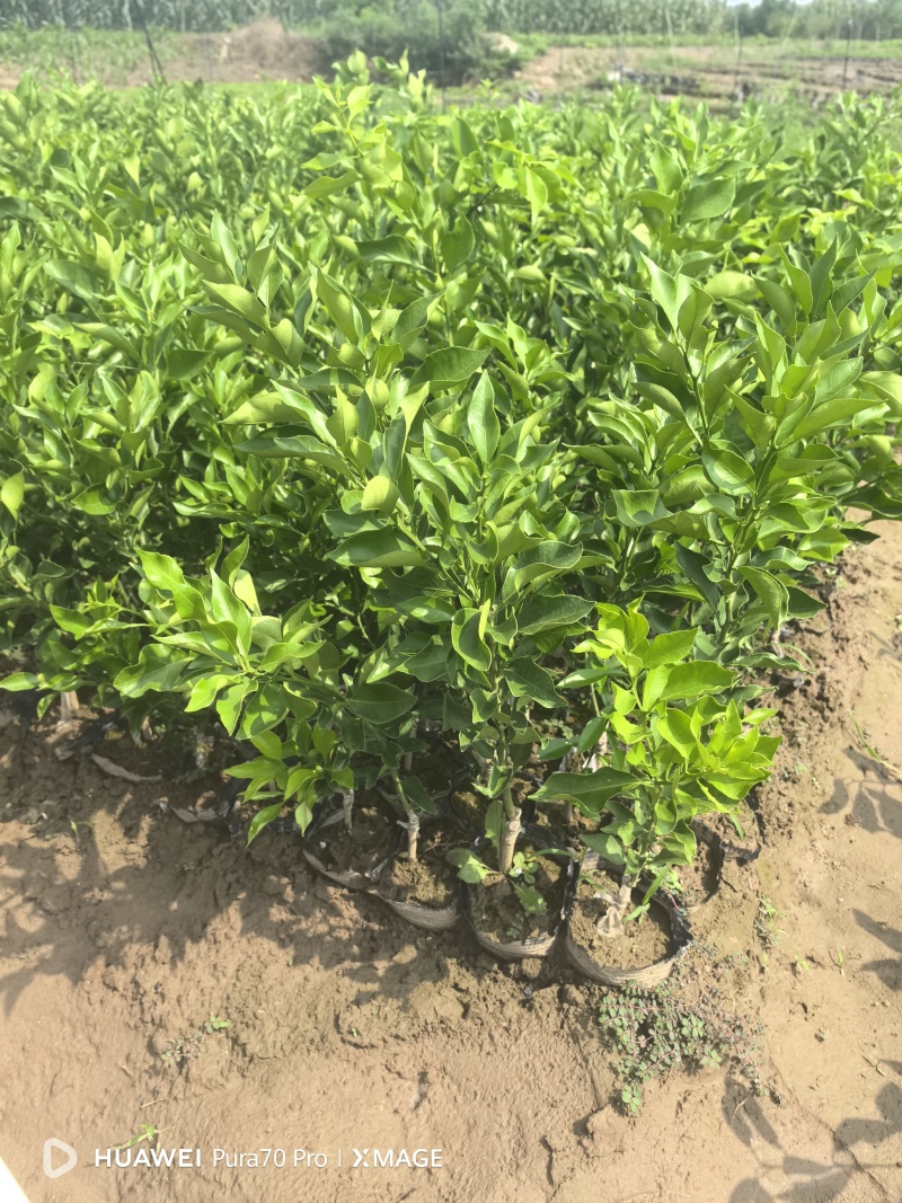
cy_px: 602
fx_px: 938
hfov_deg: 51.3
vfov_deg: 65.3
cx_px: 451
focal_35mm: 27
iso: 50
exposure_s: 1/742
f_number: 2
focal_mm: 6.98
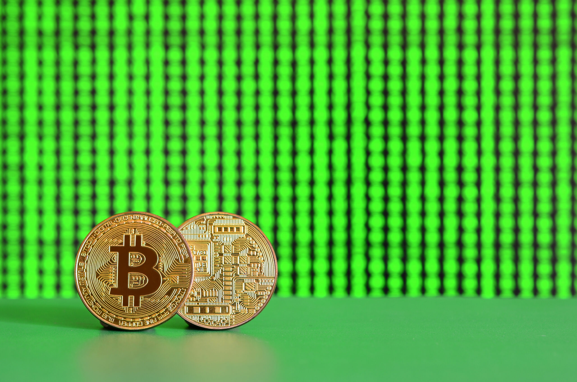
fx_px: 960
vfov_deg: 22.5
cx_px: 288
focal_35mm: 60
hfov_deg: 33.5
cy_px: 191
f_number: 5.6
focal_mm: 40
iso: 100
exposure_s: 1/2
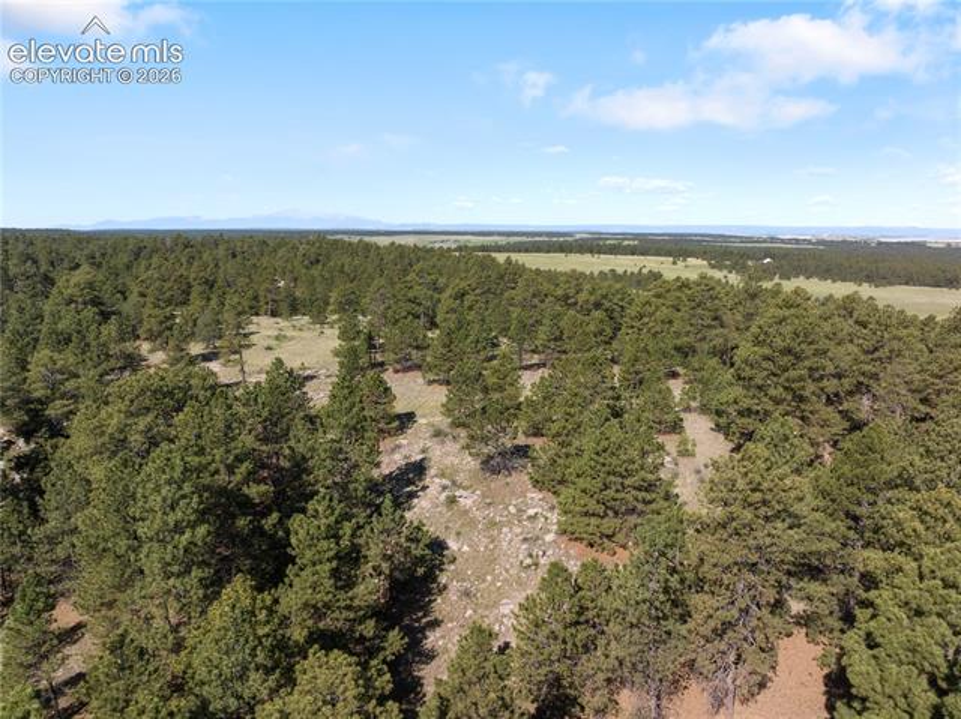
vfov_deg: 56.8
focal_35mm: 24
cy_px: 360
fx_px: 666
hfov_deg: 71.6
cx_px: 480
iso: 100
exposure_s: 1/160
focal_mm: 12.29
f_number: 10
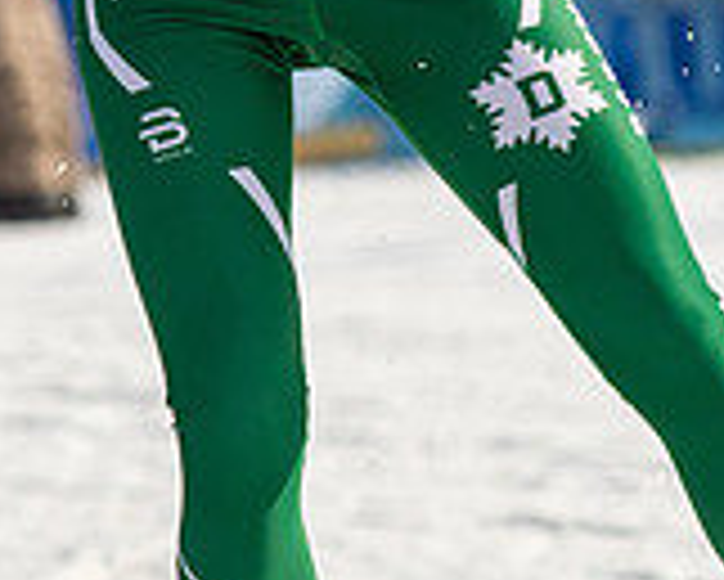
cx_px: 140
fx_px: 38014
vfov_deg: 0.9
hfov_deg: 1.1
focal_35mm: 1773
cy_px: -27
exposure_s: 1/2000
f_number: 7.1
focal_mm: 300
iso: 400
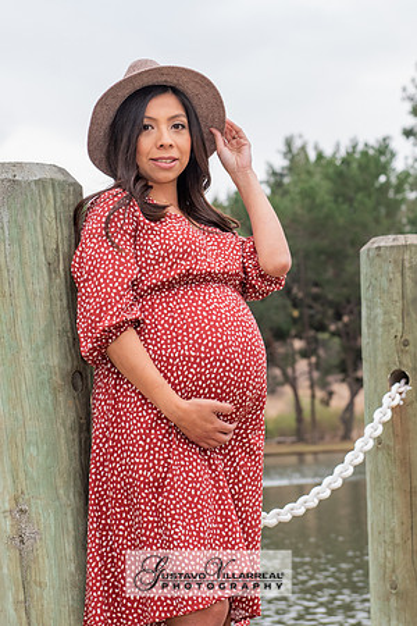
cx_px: 338
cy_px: 257
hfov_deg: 12.6
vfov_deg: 18.9
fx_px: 1882
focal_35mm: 108
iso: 500
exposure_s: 1/125
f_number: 5
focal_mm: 60
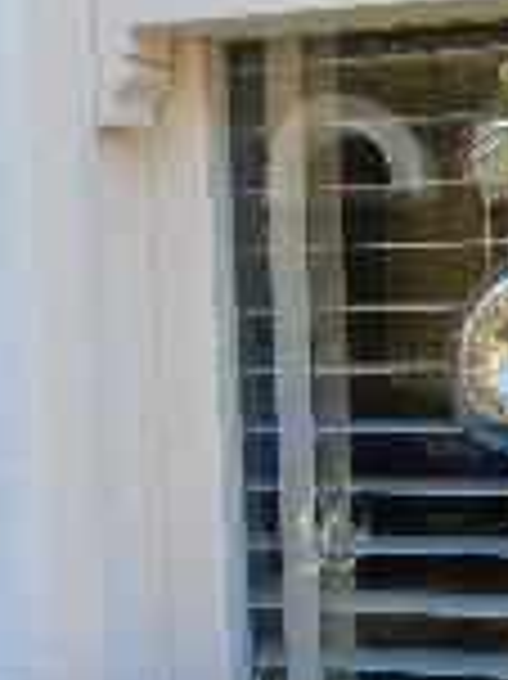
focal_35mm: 71
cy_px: 390
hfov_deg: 18.8
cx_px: 706
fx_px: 1391
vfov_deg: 27.4
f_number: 3.2
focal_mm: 4.6
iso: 100
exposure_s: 1/160
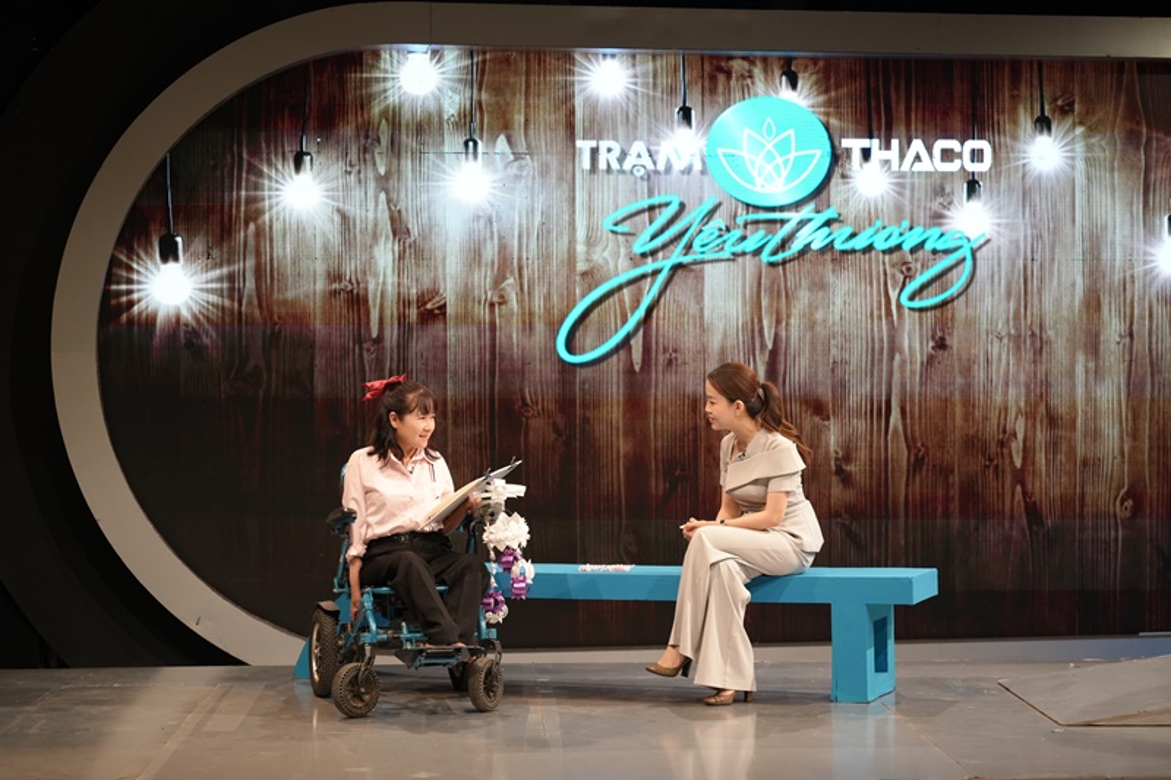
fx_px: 2377
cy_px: 390
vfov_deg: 18.6
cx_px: 586
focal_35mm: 73
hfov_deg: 27.7
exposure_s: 1/160
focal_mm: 73.1
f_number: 2.8
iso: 1600
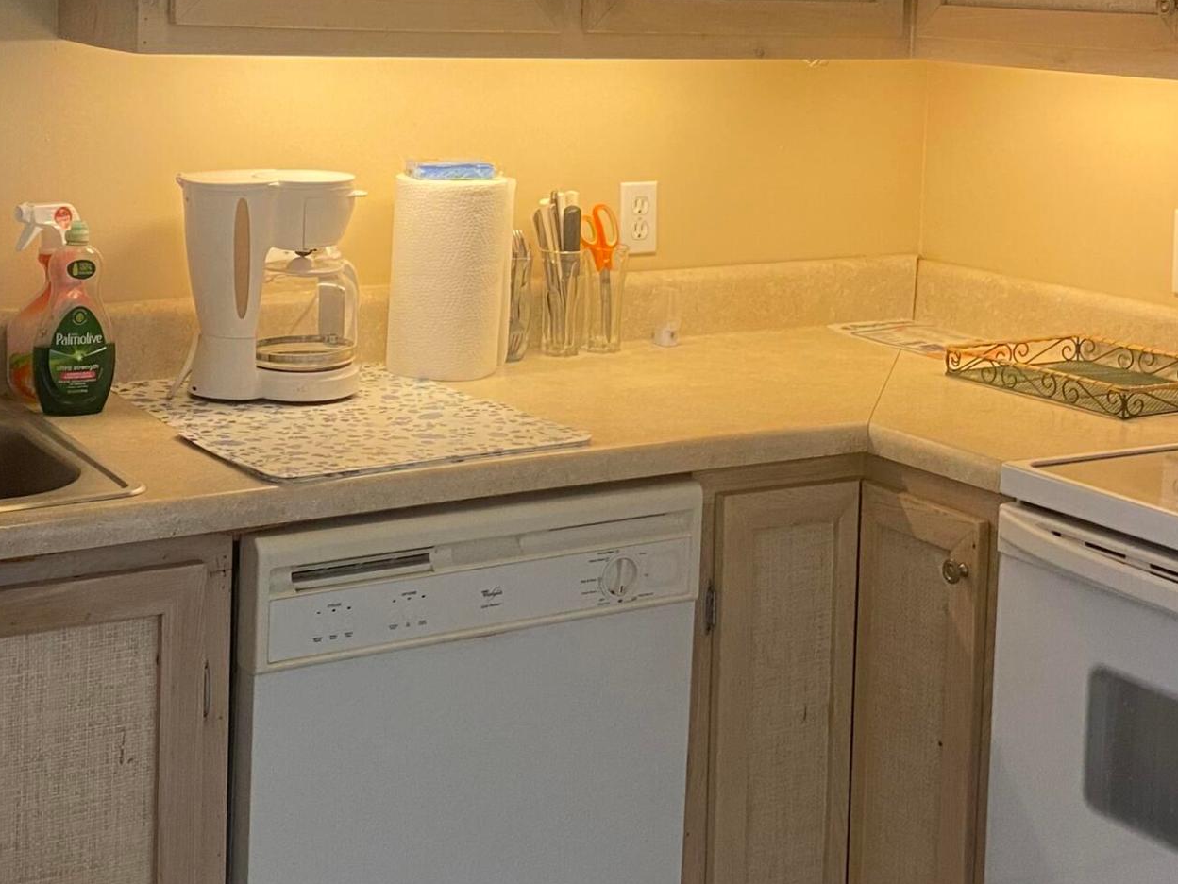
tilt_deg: -6.6
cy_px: 162
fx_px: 2042
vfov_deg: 24.0
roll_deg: -1.6
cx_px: 474
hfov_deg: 32.1
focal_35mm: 60
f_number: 1.8
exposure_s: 1/60
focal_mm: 4.25
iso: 200
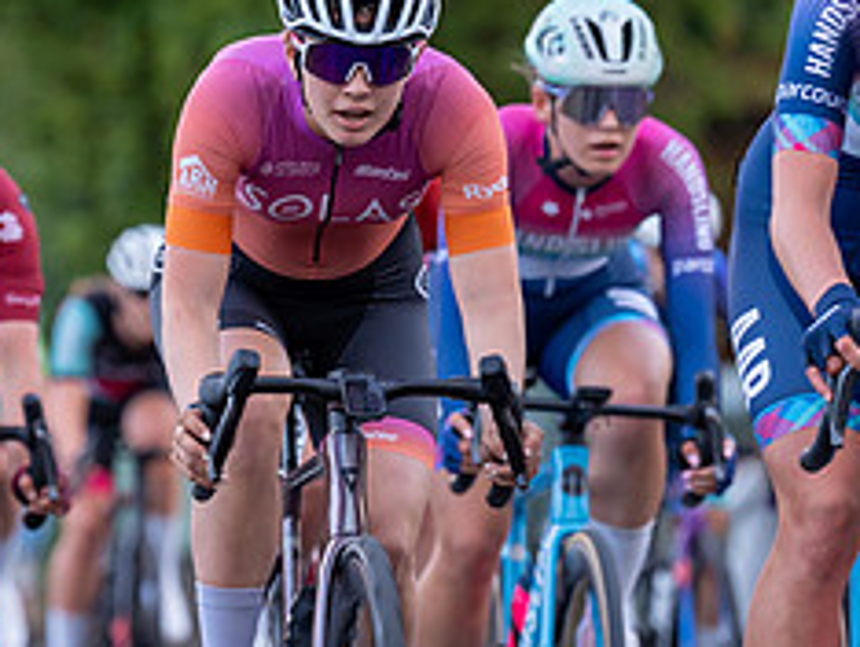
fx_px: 8829
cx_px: 136
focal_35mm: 355
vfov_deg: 4.2
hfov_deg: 5.6
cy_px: 145
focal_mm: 149
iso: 1000
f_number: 3.2
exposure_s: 1/1000
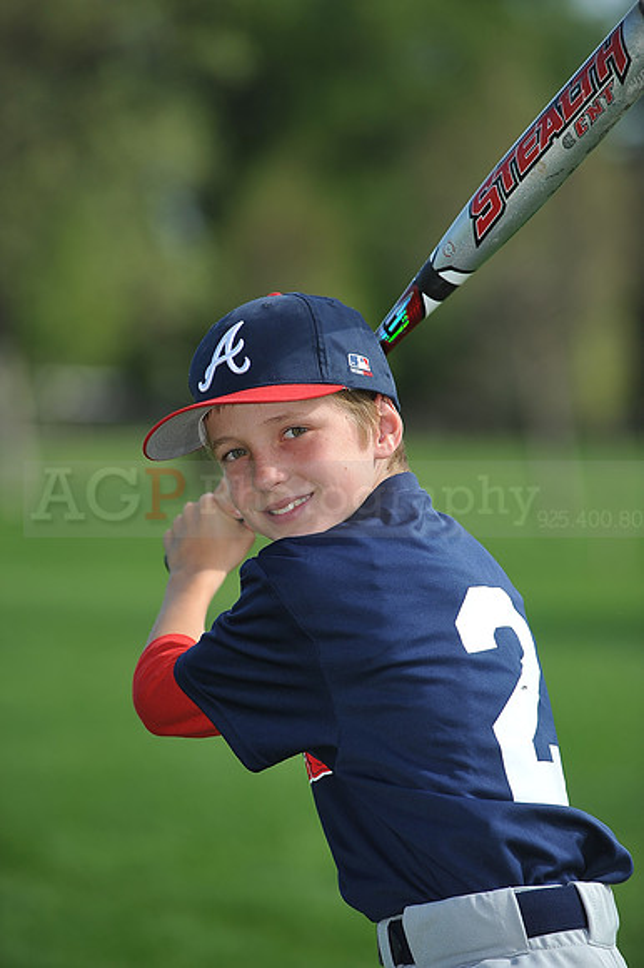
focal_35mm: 200
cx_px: 322
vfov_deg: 10.3
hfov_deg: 6.9
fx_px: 5373
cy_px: 484
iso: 200
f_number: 4.5
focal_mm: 200
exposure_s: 1/1000
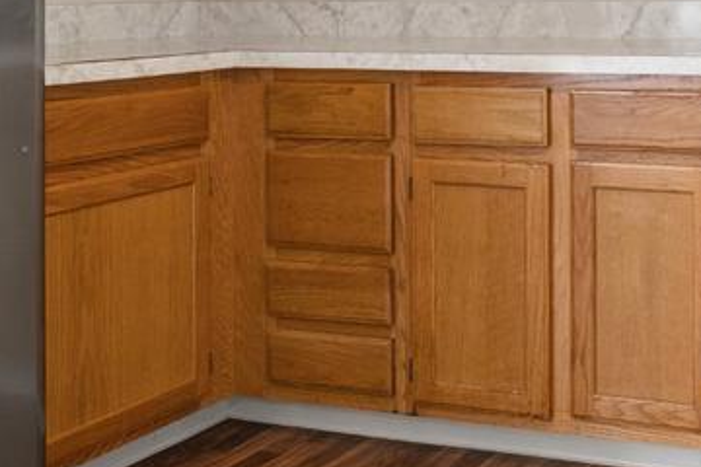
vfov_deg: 19.8
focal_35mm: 66
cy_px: -25
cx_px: 668
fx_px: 1285
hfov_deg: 28.9
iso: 400
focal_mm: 11
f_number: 8
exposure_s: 1/8
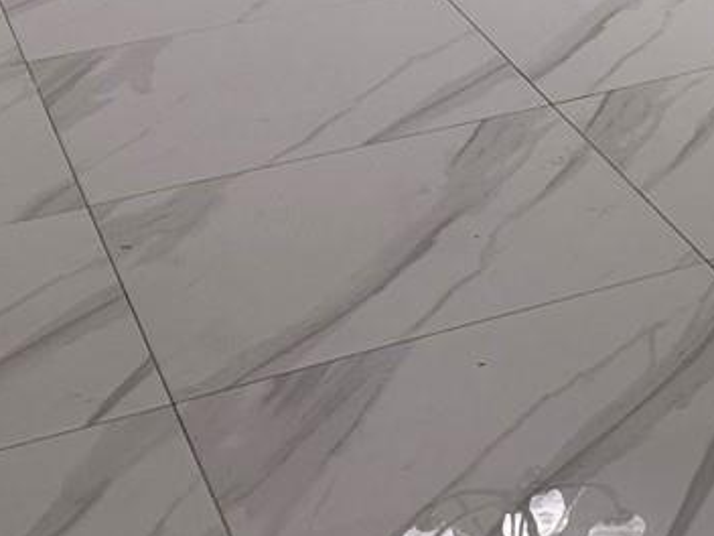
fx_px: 2248
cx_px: 1260
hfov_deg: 15.6
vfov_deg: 12.3
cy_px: -461
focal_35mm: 109
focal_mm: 6.76
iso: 100
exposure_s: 1/120
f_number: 1.78
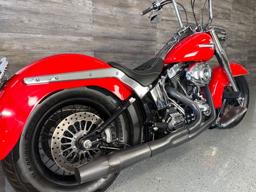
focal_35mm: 24
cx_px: 128
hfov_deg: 71.6
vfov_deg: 56.8
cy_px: 96
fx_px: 177
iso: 64
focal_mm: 6.76
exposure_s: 1/27
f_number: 1.78
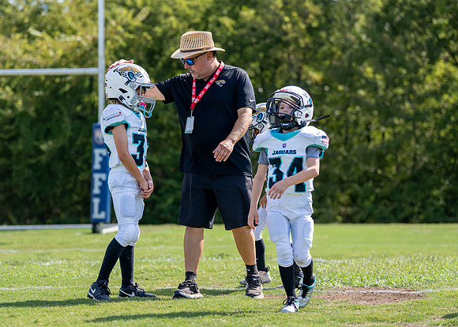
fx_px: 1588
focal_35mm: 122
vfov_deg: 11.8
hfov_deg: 16.4
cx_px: 198
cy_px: 166
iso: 160
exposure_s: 1/2000
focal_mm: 100
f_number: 2.8
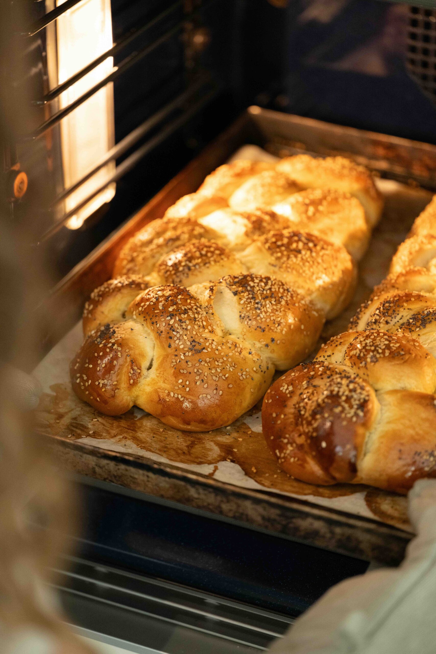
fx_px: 1907
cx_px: 218
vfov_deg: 19.5
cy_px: 327
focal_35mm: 105
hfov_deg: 13.0
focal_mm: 105
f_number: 3
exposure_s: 1/160
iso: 2200
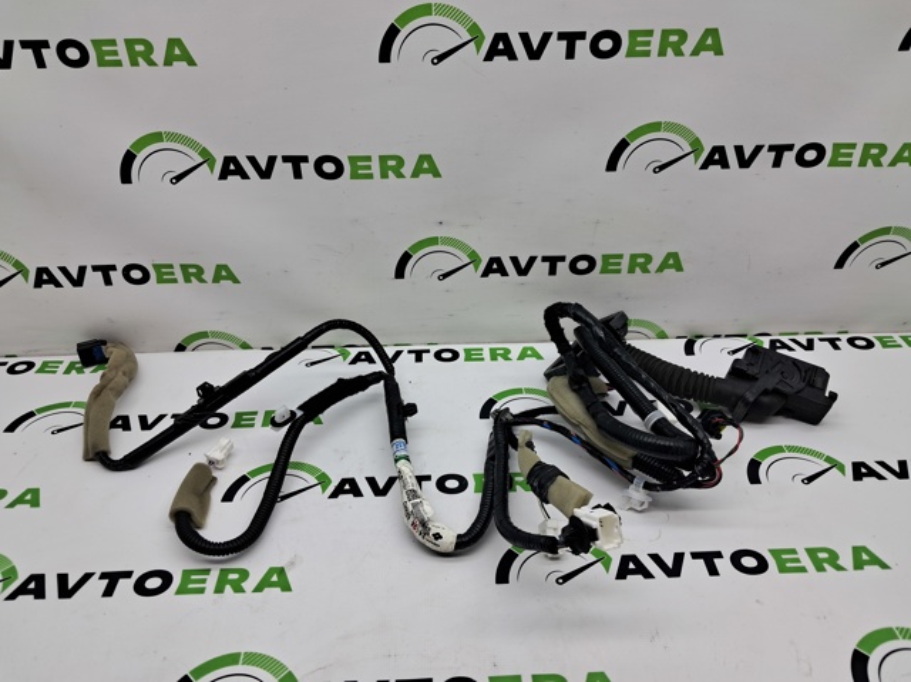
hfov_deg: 65.4
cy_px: 341
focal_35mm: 27
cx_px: 456
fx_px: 710
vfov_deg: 51.3
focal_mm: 4
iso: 50
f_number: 1.8
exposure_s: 1/100
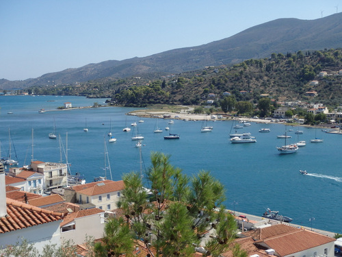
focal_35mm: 49
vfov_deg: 29.7
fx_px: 484
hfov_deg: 38.9
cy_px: 128
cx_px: 171
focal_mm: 8.8
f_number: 14
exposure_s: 1/100
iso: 160
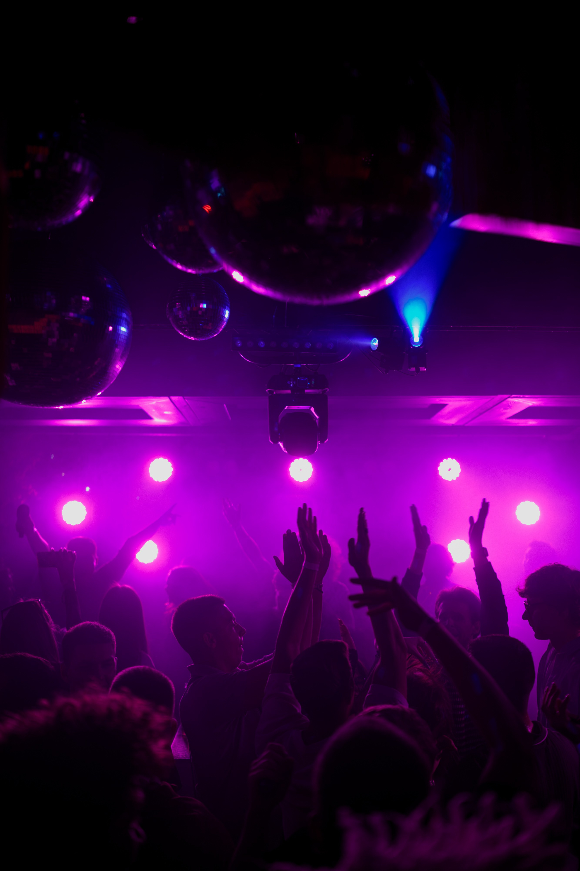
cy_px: 436
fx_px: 846
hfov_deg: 37.9
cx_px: 290
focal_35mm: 35
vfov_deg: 54.4
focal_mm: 35
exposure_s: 1/640
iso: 2500
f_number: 1.8
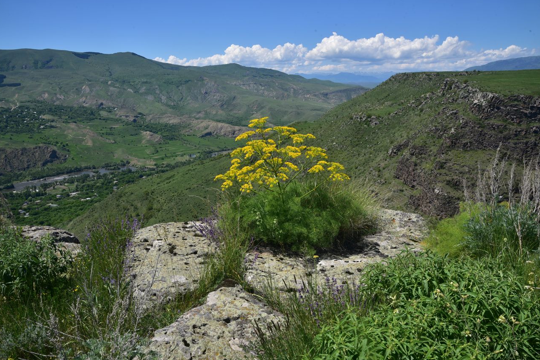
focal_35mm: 51
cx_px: 271
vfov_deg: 26.5
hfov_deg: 38.9
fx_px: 765
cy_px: 180
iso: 160
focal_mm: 50
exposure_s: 1/125
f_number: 16
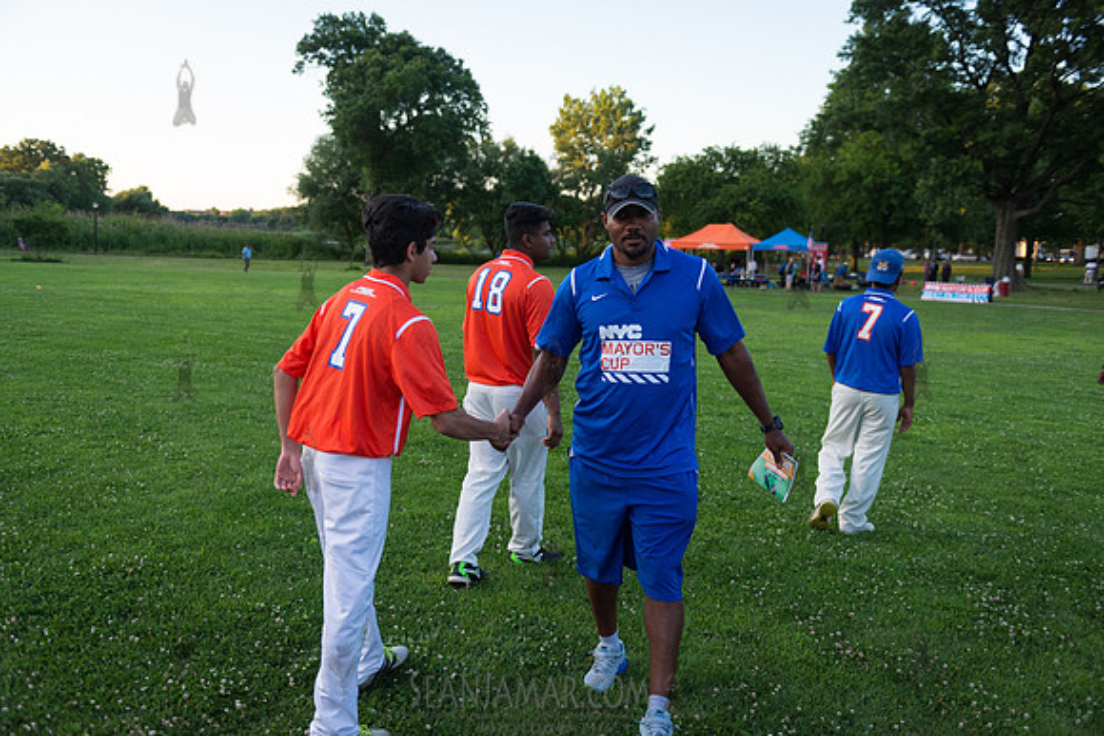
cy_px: 368
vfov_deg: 41.1
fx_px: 982
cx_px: 552
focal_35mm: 32
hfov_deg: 58.7
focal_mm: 32
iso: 1600
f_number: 2.8
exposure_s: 1/2000
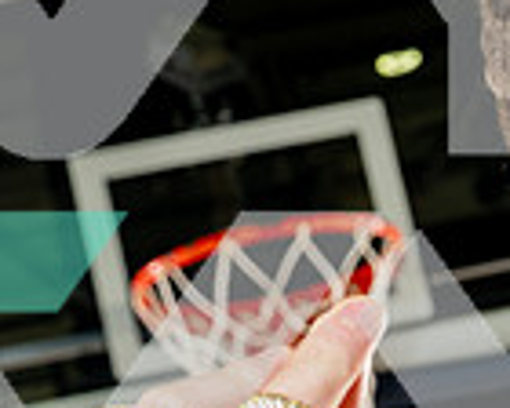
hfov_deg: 10.0
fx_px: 2868
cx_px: 674
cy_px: 406
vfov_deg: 8.1
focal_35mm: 190
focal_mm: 49
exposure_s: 1/250
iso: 640
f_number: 7.1
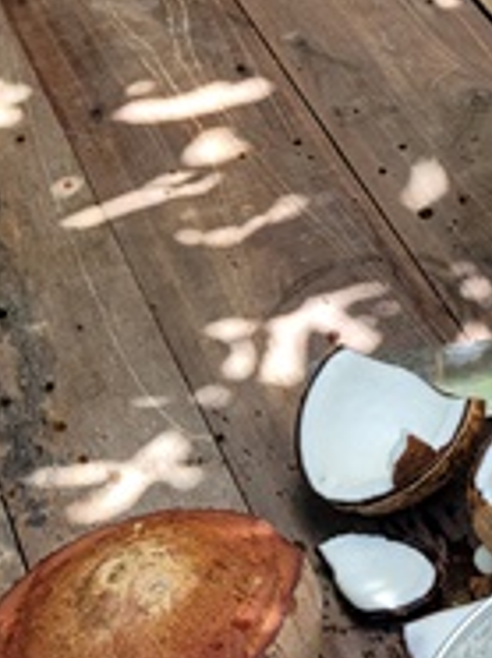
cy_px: -18
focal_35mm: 91
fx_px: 1728
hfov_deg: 15.3
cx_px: 683
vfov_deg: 20.8
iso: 40
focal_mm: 5.4
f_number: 1.8
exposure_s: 1/234
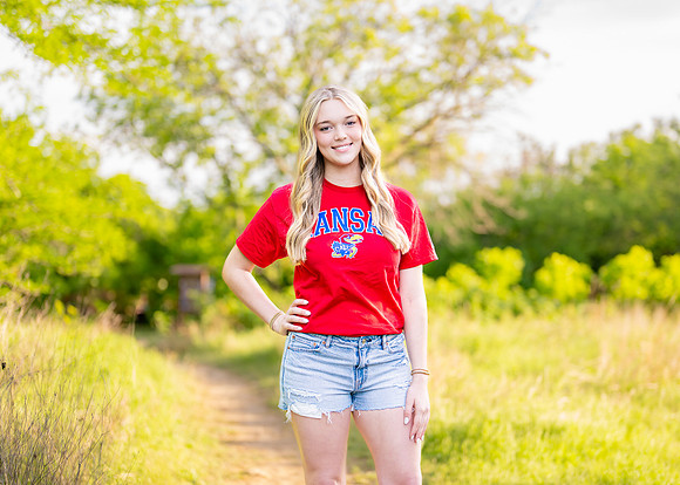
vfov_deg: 18.4
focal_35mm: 77
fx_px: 1494
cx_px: 359
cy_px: 298
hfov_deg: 25.6
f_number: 1.2
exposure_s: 1/1250
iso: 200
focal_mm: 50
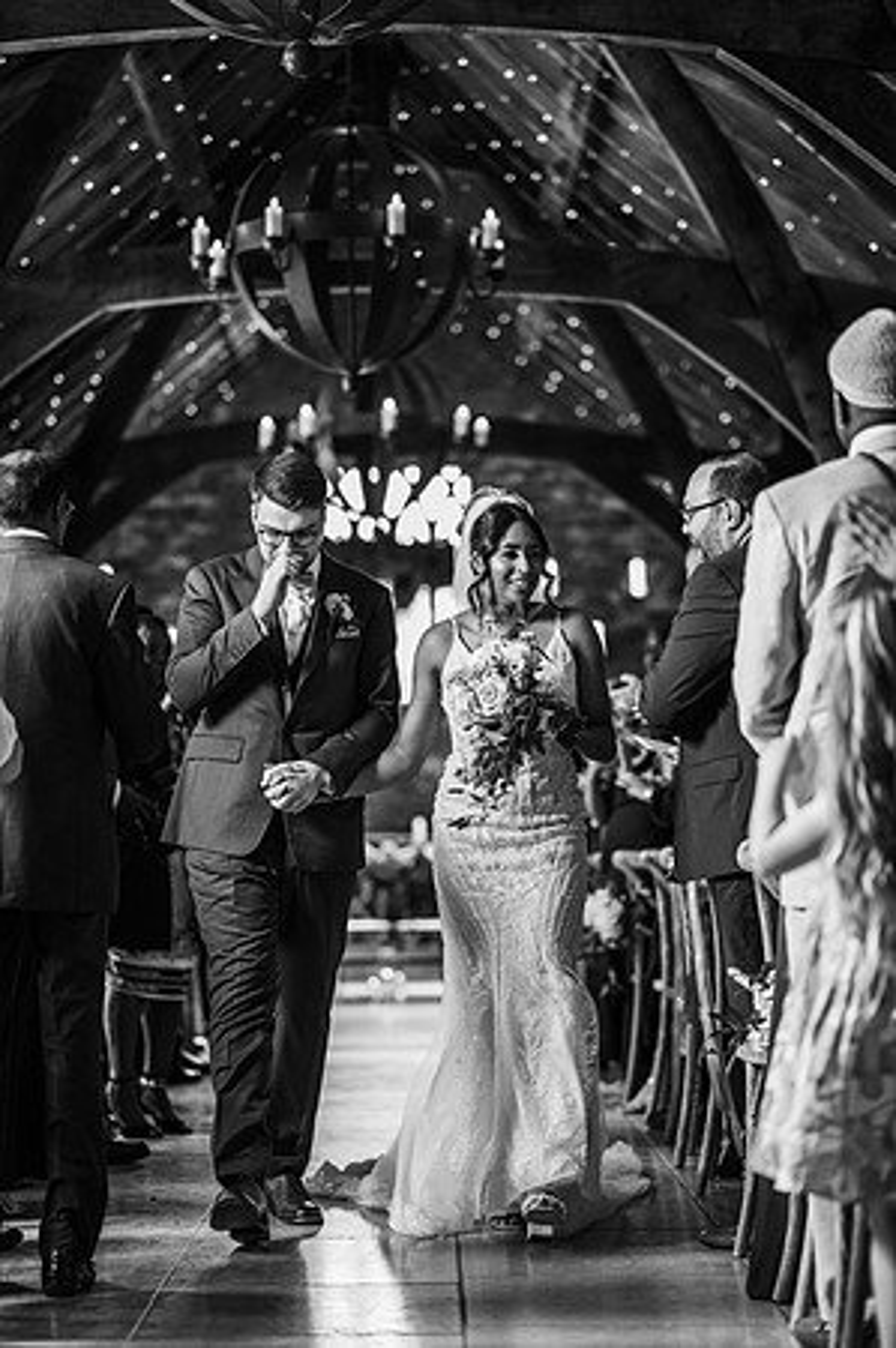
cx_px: 448
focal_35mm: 85
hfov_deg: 16.0
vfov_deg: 23.9
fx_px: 3180
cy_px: 674
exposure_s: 1/200
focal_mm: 85
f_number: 2
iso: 1000
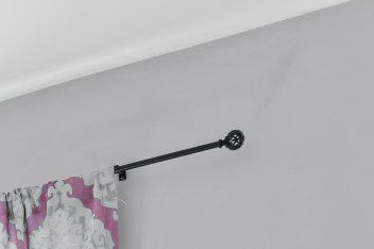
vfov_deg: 11.5
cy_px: 594
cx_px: -562
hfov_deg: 13.7
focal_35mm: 99
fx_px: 1028
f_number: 8
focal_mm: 17
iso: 400
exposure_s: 1/8
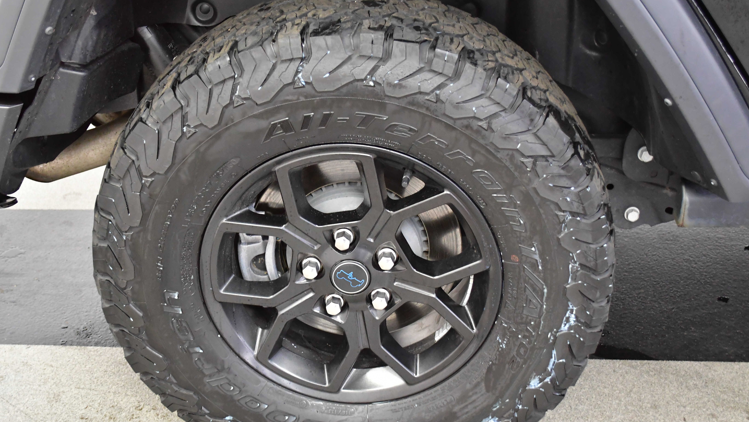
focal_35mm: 51
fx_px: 1013
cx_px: 374
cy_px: 239
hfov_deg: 40.6
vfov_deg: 23.5
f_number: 4.8
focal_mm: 32
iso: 3200
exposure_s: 1/40
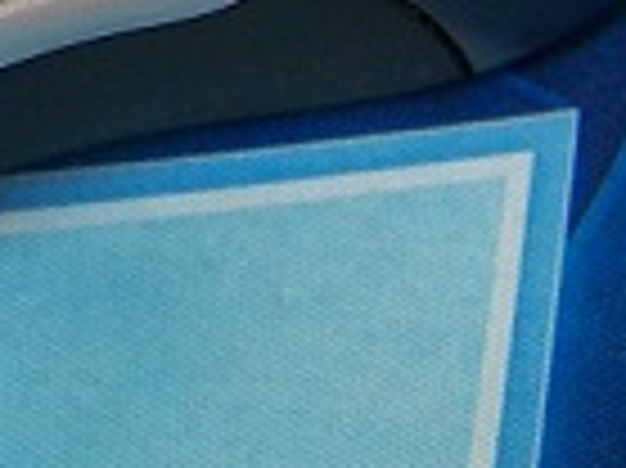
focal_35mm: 119
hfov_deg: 15.7
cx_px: -189
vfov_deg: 12.0
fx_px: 2150
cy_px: -200
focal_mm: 5.85
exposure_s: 1/30
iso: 200
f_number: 2.8
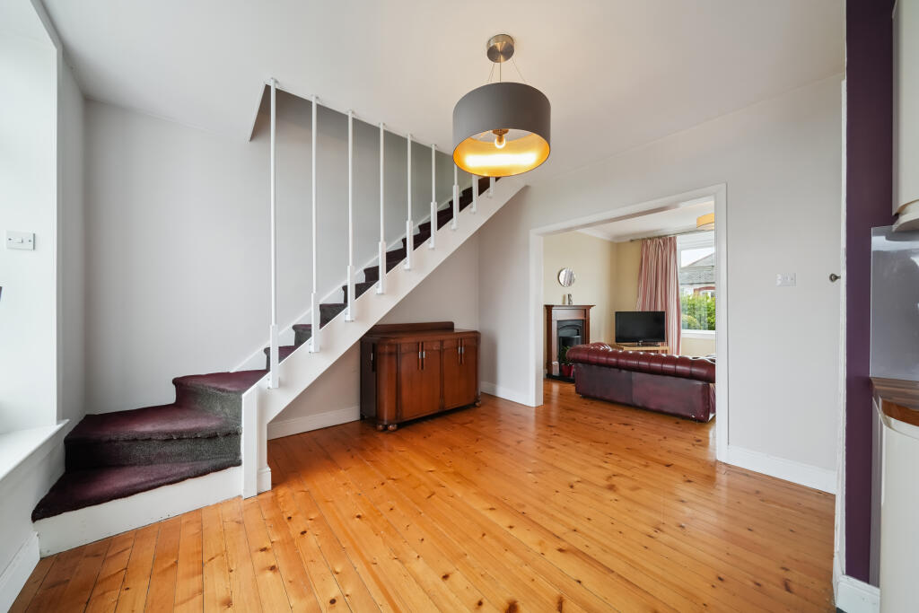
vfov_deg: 90.0
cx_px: 460
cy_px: 306
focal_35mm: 12
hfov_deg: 112.6
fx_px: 306
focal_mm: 12
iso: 640
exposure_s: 1/100
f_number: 7.1
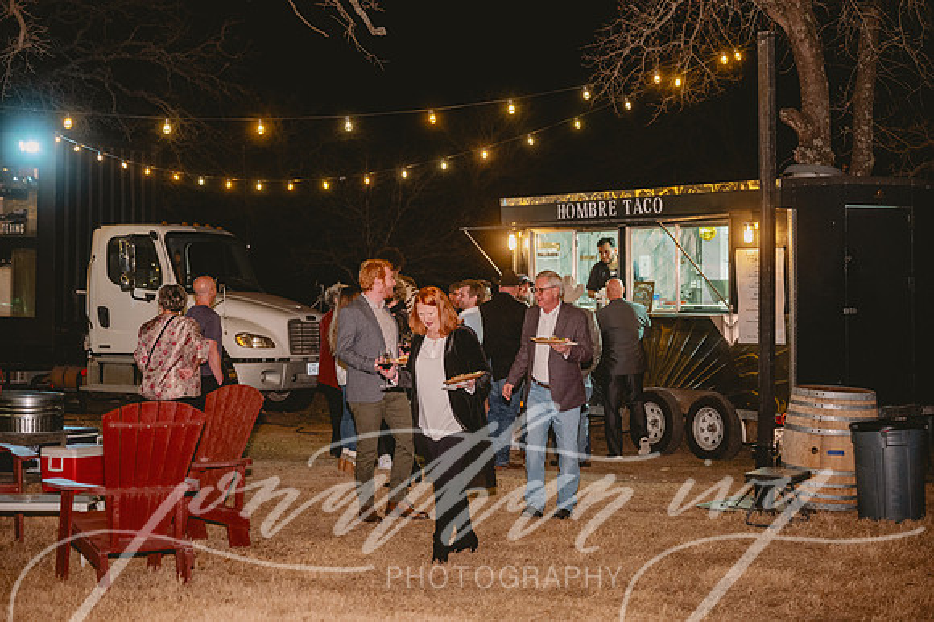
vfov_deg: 20.0
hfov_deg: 29.7
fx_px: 1763
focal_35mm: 68
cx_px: 467
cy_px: 311
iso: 2000
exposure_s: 1/80
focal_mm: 68
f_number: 2.8
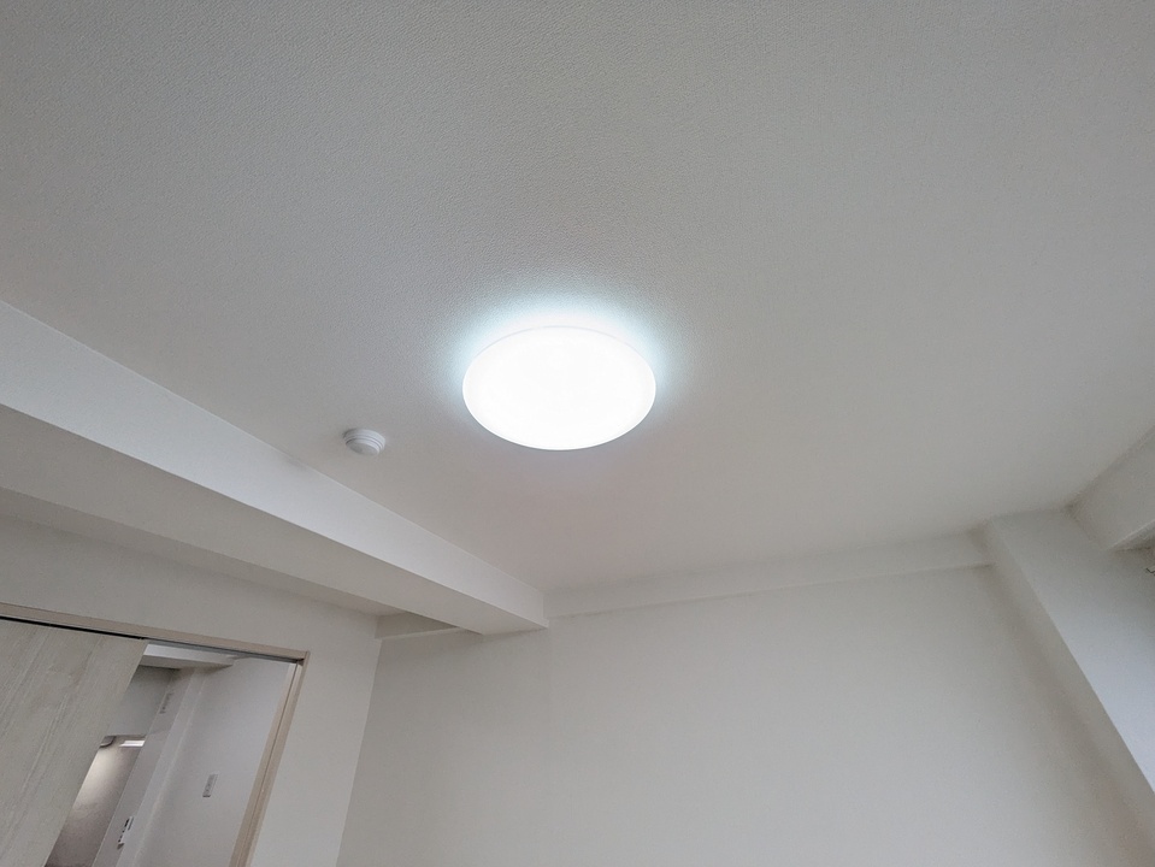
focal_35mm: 14
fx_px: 467
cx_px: 578
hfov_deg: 102.0
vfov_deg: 85.7
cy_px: 434
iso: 55
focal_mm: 1.83
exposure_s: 1/120
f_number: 2.2
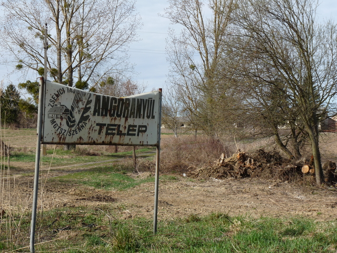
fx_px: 701
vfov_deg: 20.4
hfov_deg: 27.0
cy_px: 126
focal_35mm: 72
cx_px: 168
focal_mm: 12.8
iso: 100
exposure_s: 1/250
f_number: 5.6
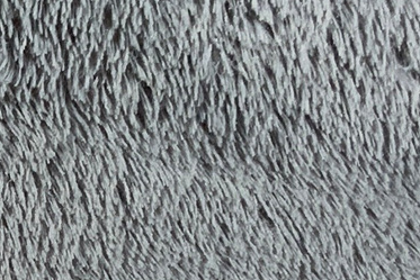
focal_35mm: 207
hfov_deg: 9.4
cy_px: 558
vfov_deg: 6.4
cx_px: -349
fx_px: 2416
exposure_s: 1/104
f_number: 1.8
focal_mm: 3
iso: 50
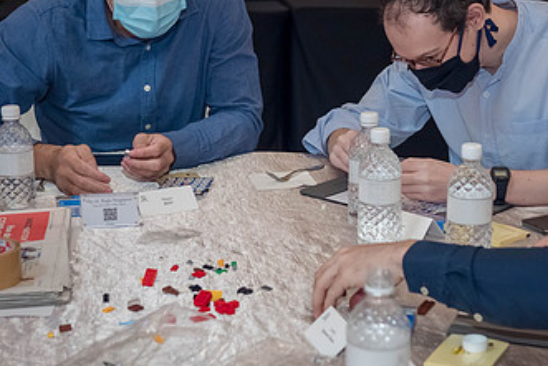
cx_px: 316
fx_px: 1249
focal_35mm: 82
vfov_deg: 16.7
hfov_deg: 24.7
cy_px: 143
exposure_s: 1/80
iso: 500
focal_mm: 22
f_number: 2.2
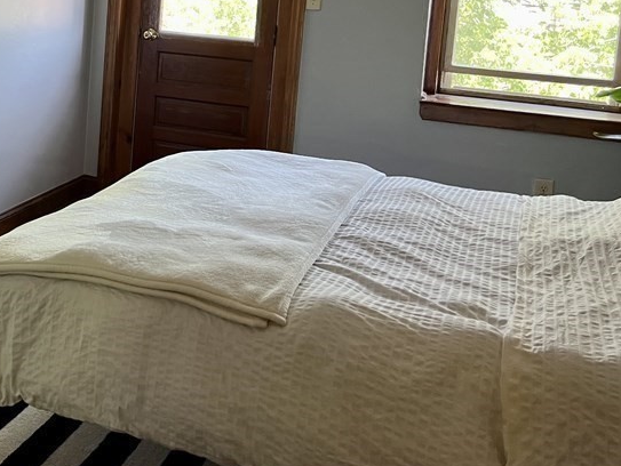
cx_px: 111
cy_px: 62
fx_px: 880
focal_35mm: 49
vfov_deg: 28.7
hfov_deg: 37.3
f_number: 1.5
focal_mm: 5.7
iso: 80
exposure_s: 1/60
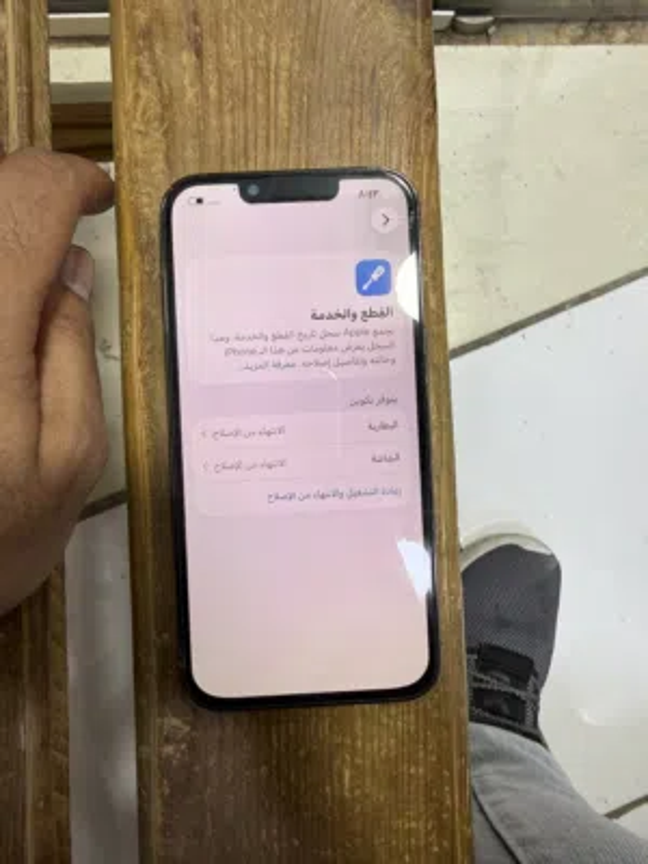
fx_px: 599
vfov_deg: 71.6
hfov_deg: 56.8
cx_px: 324
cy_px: 432
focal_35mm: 24
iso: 100
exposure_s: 1/100
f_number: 2.2
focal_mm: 2.22
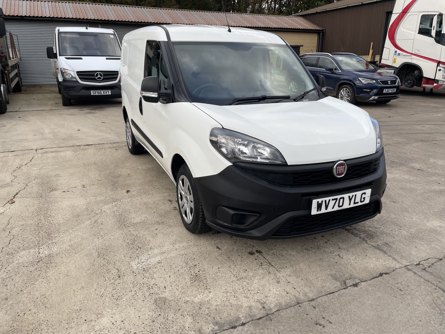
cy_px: 167
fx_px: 334
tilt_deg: -15.6
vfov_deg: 53.1
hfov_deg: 67.3
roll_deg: -0.7
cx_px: 222
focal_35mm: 26
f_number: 1.6
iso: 32
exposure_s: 1/564
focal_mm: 4.2
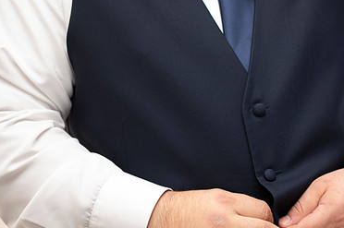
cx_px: 235
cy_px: 111
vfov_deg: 17.4
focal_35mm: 78
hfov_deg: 25.9
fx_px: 744
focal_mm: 50
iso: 50
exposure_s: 1/100
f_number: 2.8
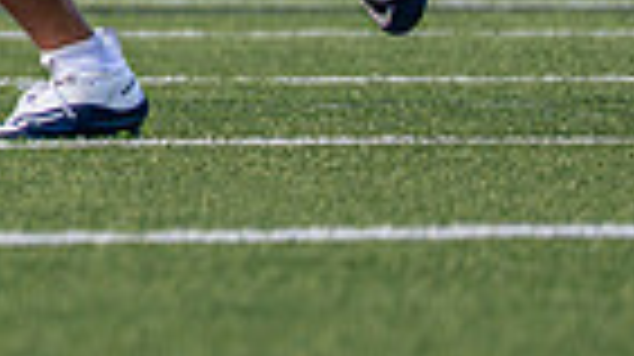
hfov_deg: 1.6
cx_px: -586
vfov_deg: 0.9
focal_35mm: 1391
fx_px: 23362
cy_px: -573
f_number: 2.8
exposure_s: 1/2500
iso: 250
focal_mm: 200
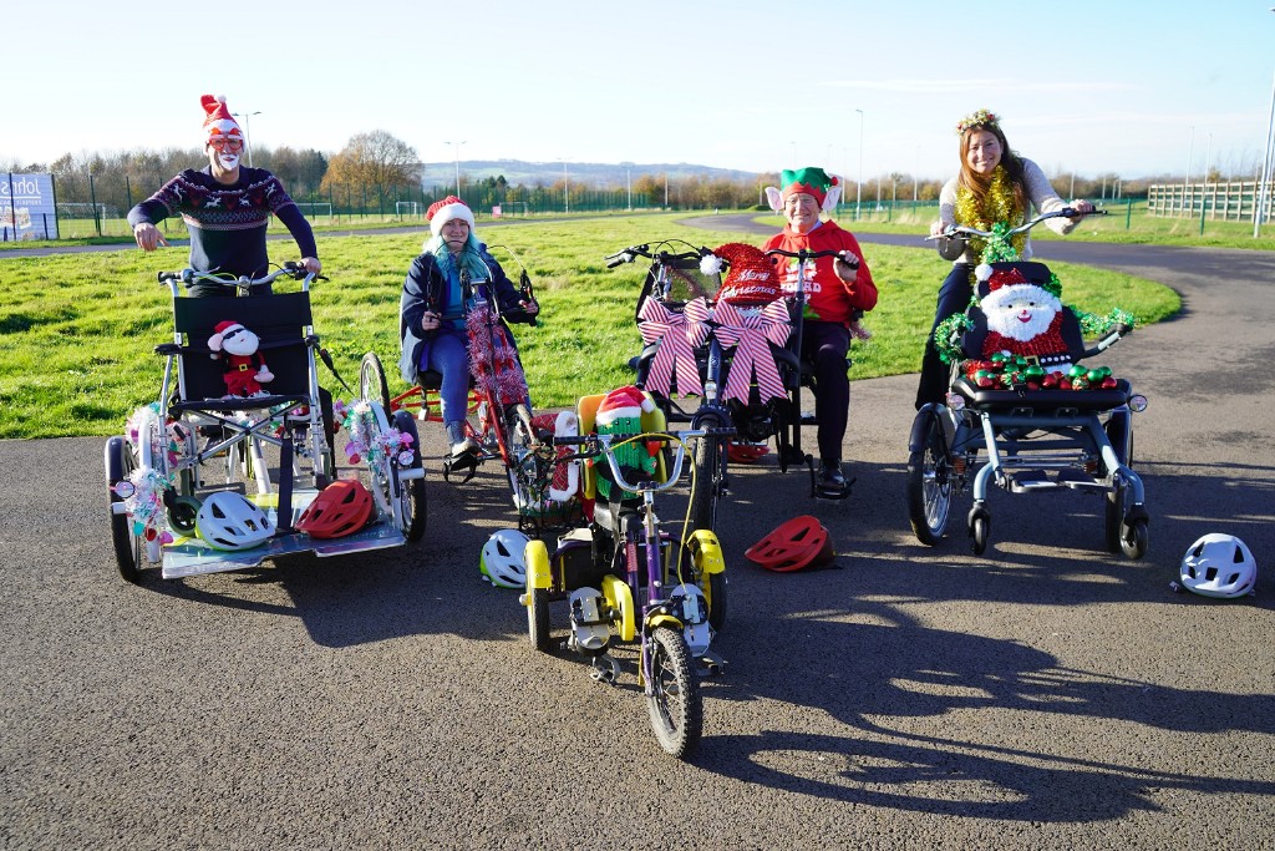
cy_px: 426
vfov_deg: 46.4
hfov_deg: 65.5
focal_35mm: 28
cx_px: 638
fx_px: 992
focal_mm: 28
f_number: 5
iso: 100
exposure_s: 1/200
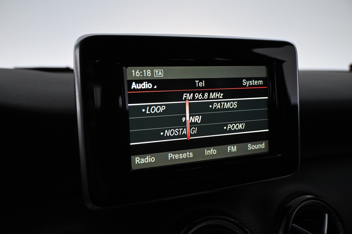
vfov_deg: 39.1
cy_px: 117
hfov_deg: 56.1
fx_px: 330
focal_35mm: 34
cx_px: 176
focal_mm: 22.5
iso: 2500
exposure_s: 1/125
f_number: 4
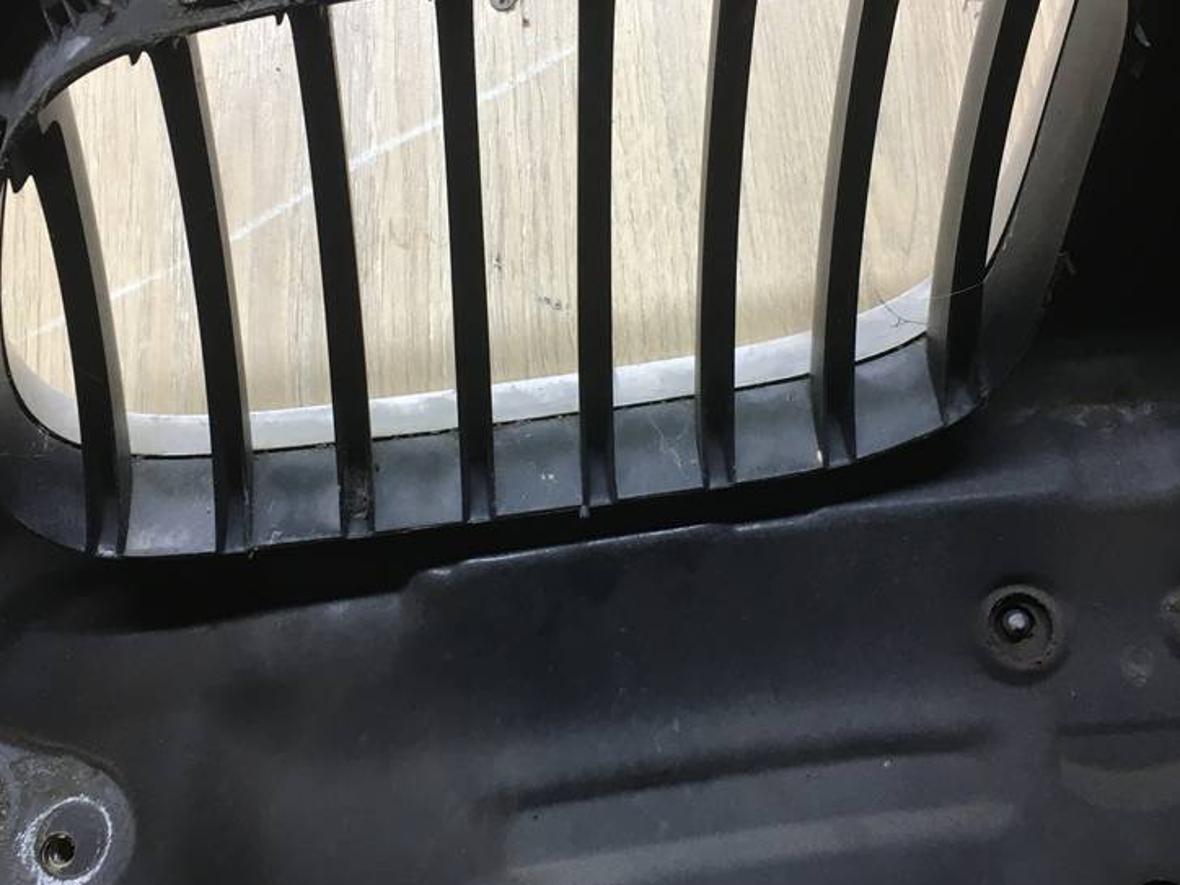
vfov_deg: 34.9
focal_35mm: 41
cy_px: 310
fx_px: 1398
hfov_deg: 45.7
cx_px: 546
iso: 32
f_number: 2.2
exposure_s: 1/33
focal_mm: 4.15
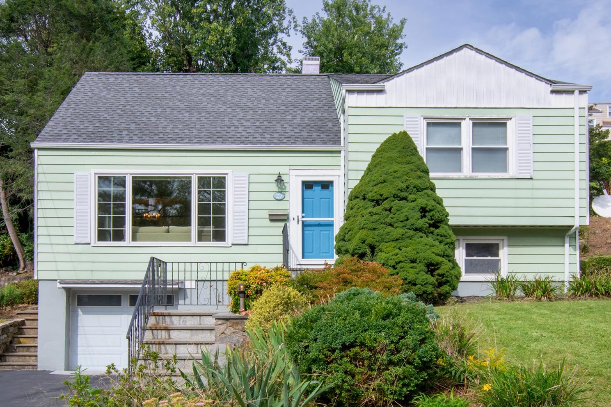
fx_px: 560
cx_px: 332
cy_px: 274
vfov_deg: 39.5
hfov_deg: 57.1
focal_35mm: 33
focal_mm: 16
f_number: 14
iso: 400
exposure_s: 1/400
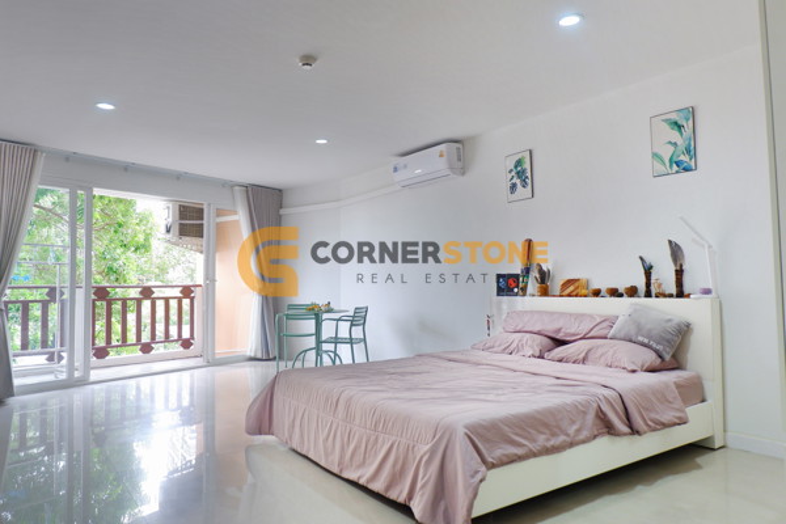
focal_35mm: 24
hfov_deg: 73.7
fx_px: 524
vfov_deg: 53.1
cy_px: 262
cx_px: 393
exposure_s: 1/80
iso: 200
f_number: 3.5
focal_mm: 16
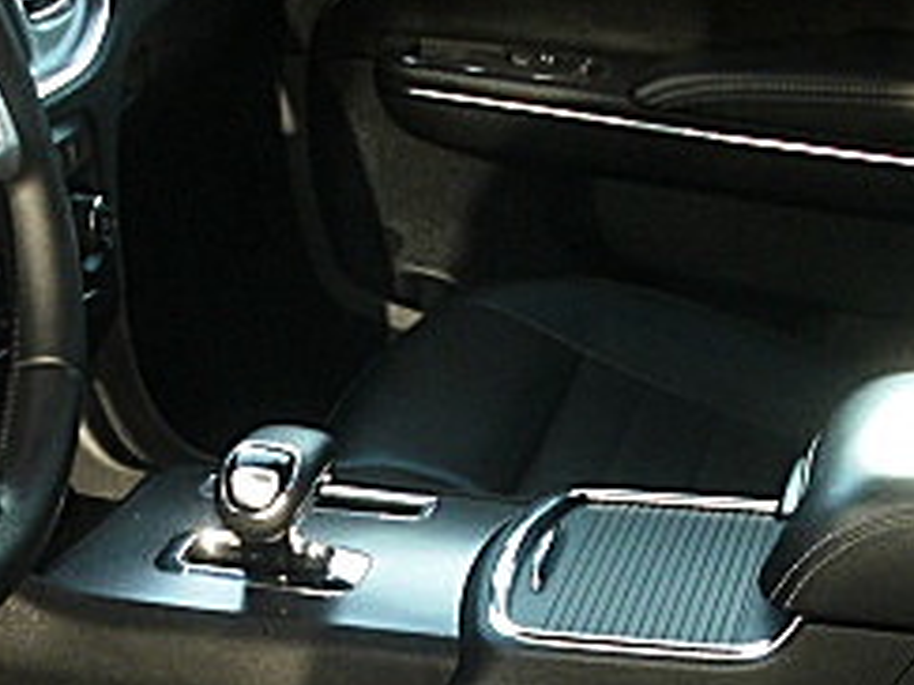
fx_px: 2507
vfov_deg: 15.1
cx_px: 350
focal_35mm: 95
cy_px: 790
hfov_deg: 20.6
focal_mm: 6.3
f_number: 2.8
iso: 200
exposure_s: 1/125
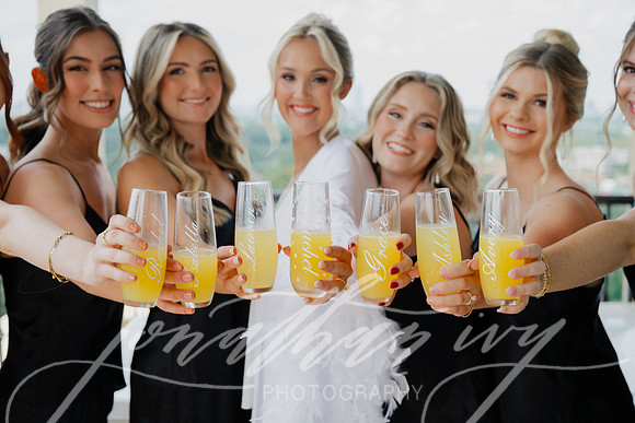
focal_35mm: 48
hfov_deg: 41.1
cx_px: 318
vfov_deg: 28.1
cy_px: 212
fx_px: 847
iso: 100
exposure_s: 1/250
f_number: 4
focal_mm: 48
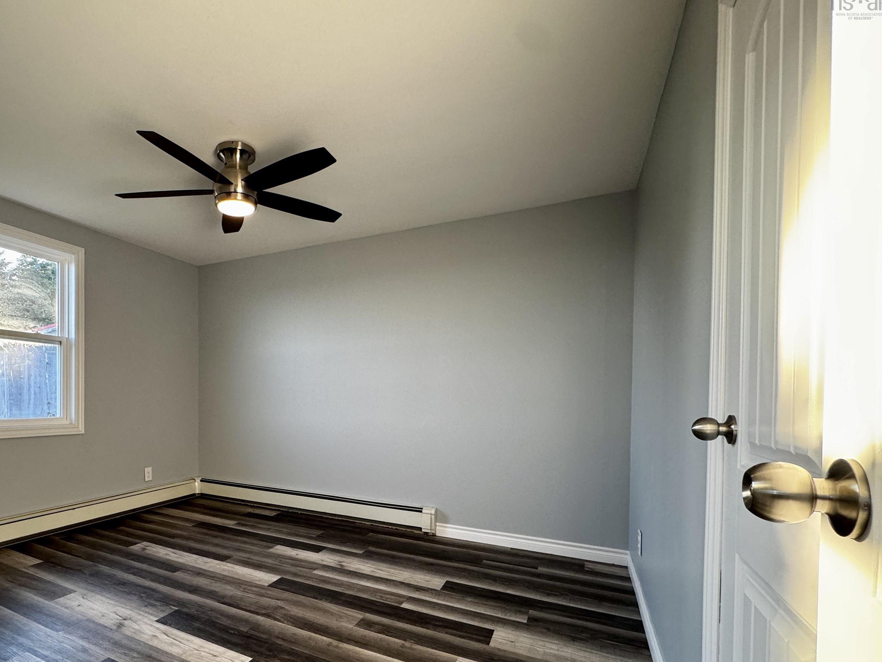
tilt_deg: -0.2
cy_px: 409
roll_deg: -0.6
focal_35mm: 18
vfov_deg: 70.6
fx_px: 459
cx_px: 327
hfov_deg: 85.9
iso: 200
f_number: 2.2
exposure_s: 1/120
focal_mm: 2.22
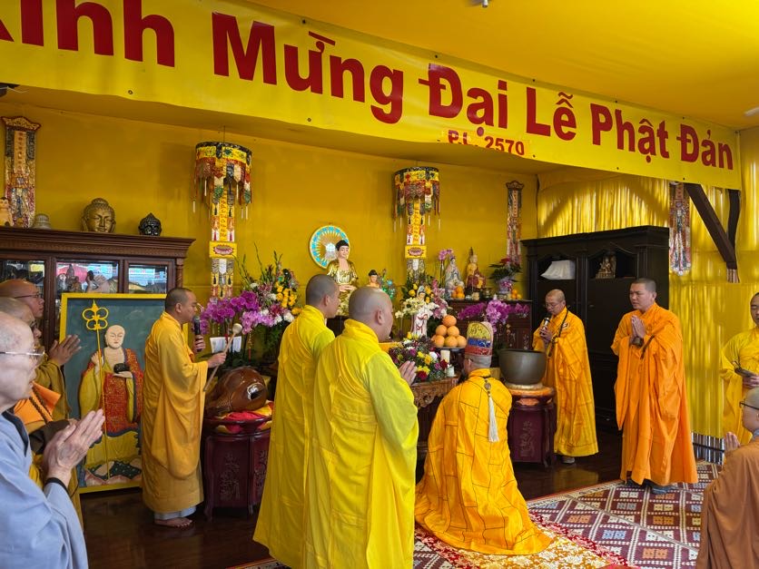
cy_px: 284
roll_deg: -1.5
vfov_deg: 56.8
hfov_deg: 71.6
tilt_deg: -0.6
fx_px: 526
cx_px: 380
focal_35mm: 24
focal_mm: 6.76
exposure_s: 1/60
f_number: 1.78
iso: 125
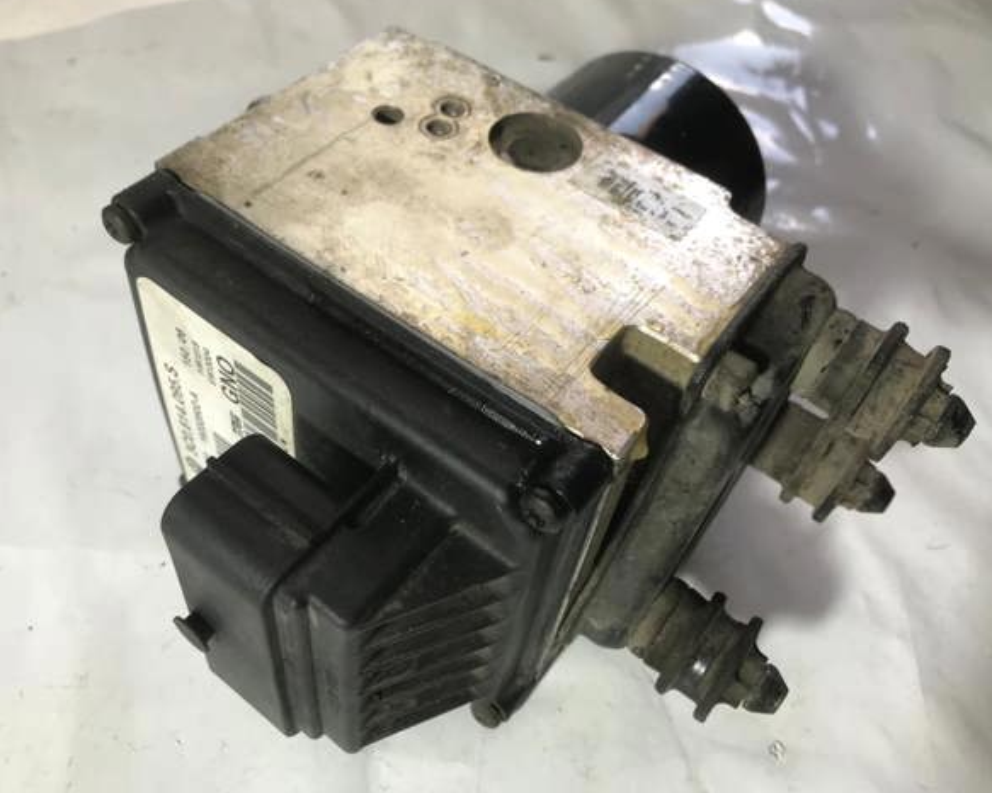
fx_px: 880
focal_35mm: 30
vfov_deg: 48.5
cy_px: 386
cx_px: 502
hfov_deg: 58.8
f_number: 1.8
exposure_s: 1/100
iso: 25
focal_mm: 3.99
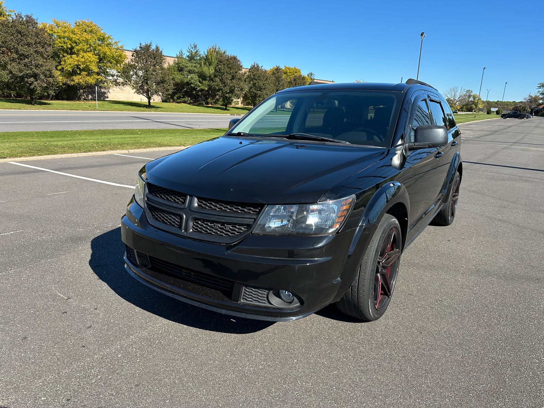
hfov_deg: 71.6
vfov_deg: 56.8
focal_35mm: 24
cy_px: 204
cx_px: 272
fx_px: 377
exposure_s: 1/2070
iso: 80
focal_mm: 6.86
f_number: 1.78
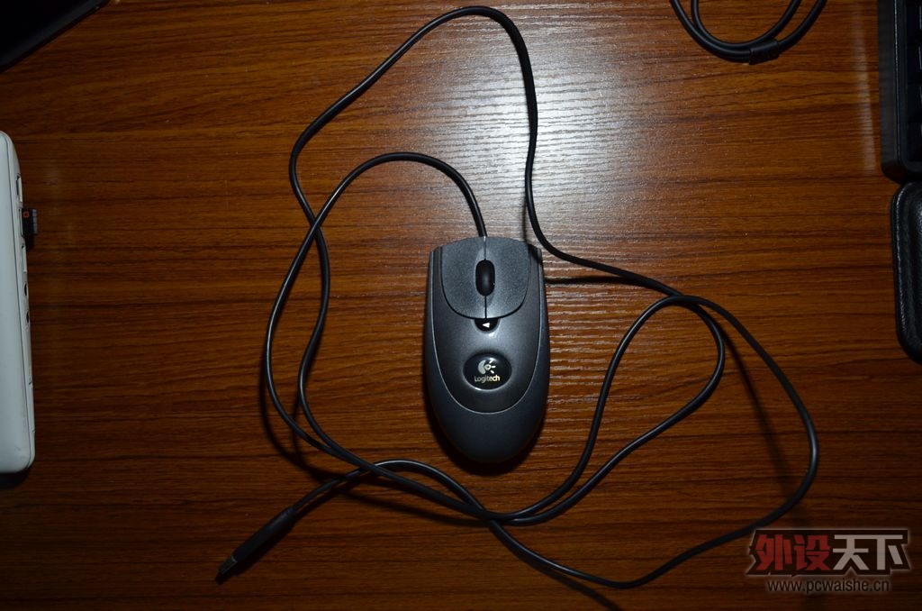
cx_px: 461
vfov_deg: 34.1
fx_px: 997
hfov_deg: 49.6
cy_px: 306
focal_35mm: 39
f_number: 5
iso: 320
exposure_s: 1/30
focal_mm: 26
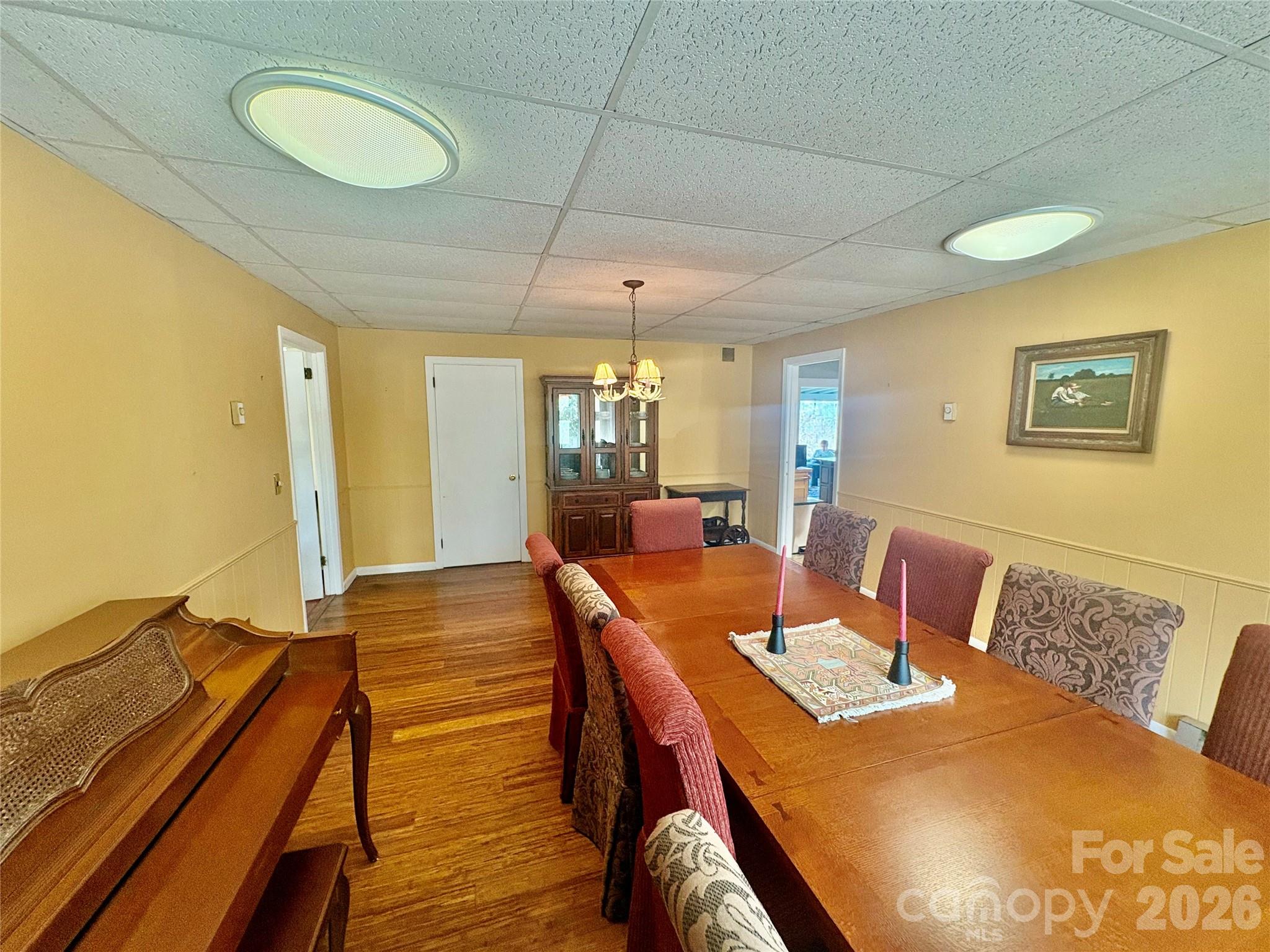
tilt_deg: -6.6
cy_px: 476
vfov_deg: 85.7
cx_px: 635
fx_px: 514
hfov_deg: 102.1
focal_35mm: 14
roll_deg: +0.3
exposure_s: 1/60
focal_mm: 2.22
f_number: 2.2
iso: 400
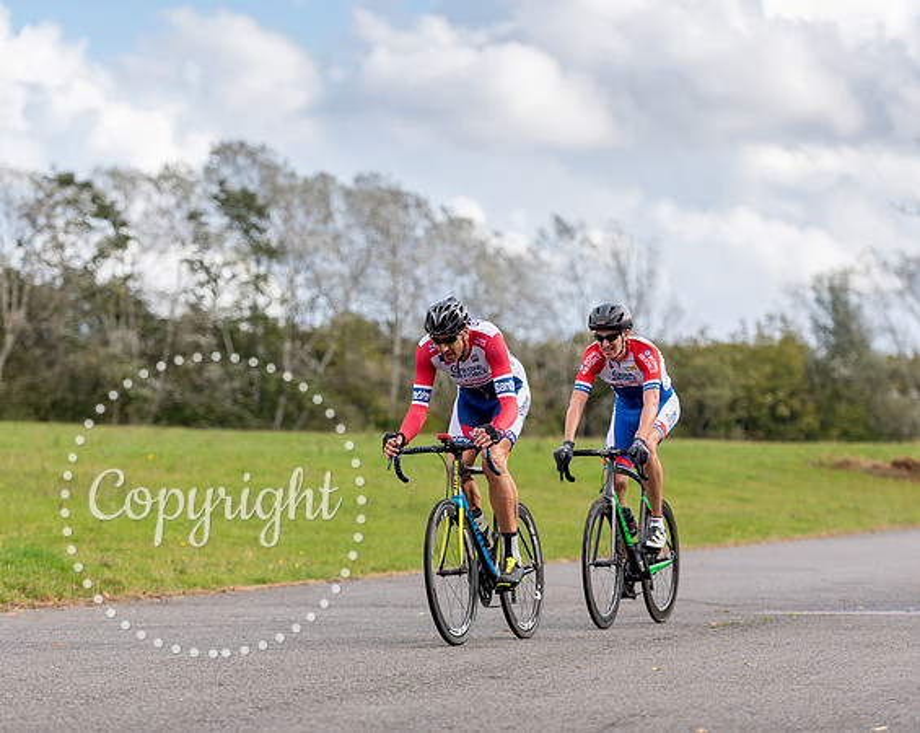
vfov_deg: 10.0
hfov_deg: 12.5
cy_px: 429
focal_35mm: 155
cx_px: 488
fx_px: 4202
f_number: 2.8
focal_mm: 116
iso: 160
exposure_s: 1/2500
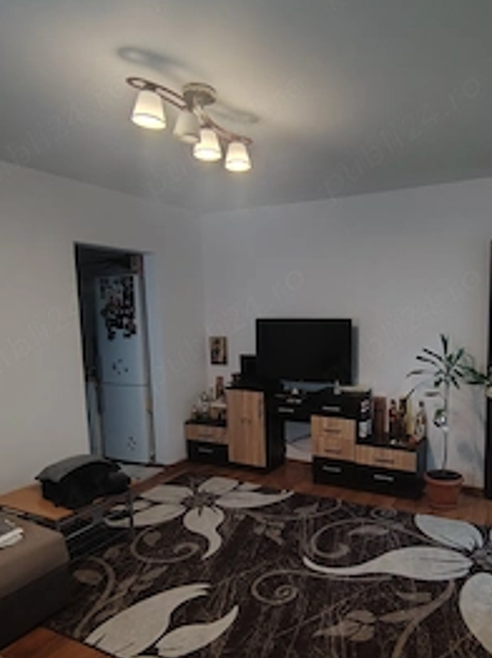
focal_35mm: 26
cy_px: 369
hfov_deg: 52.4
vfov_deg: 67.1
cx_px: 311
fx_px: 494
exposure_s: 1/33.3
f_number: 2.2
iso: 664
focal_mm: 1.42
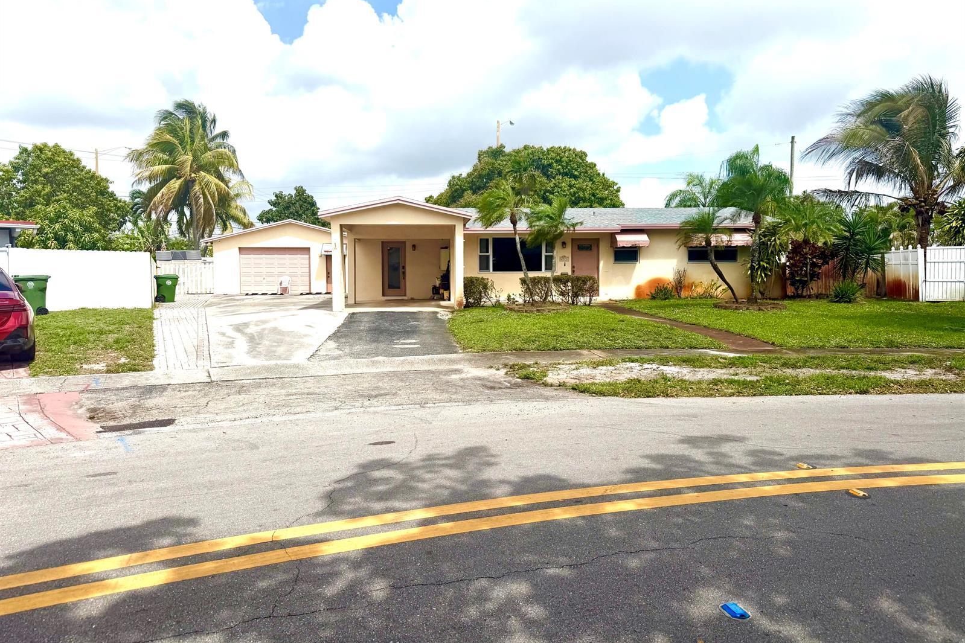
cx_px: 482
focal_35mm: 25
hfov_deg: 71.5
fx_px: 670
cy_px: 292
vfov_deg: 51.2
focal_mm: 6.76
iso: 80
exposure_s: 1/9091
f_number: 1.78
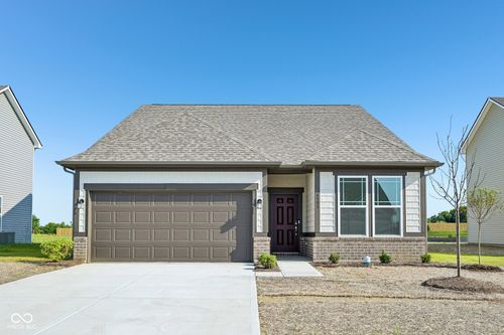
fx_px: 420
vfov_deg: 43.6
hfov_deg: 61.9
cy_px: 168
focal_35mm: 30
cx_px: 252
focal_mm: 30
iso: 100
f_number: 8
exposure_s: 1/320
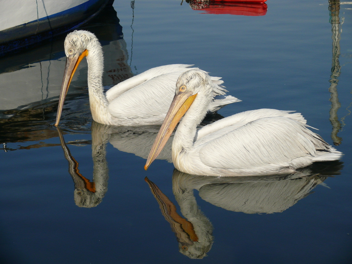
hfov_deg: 25.0
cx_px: 176
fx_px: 793
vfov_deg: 18.9
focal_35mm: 78
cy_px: 132
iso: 100
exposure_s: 1/1000
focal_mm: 16.5
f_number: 3.2
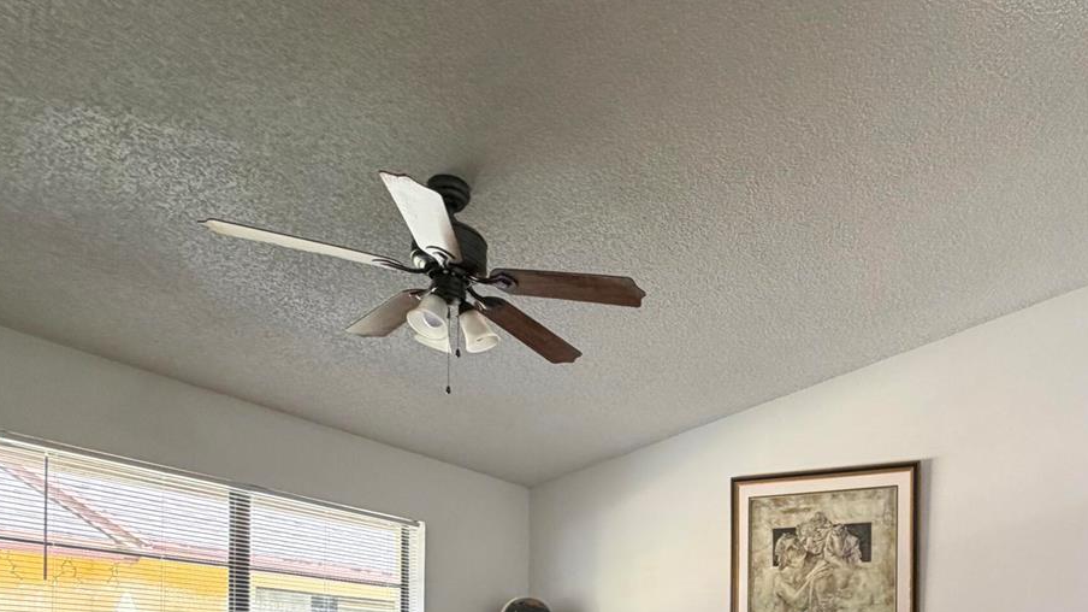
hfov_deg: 65.1
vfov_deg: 36.3
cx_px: 833
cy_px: 675
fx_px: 779
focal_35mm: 27
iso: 200
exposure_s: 1/60
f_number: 2.2
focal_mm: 2.22
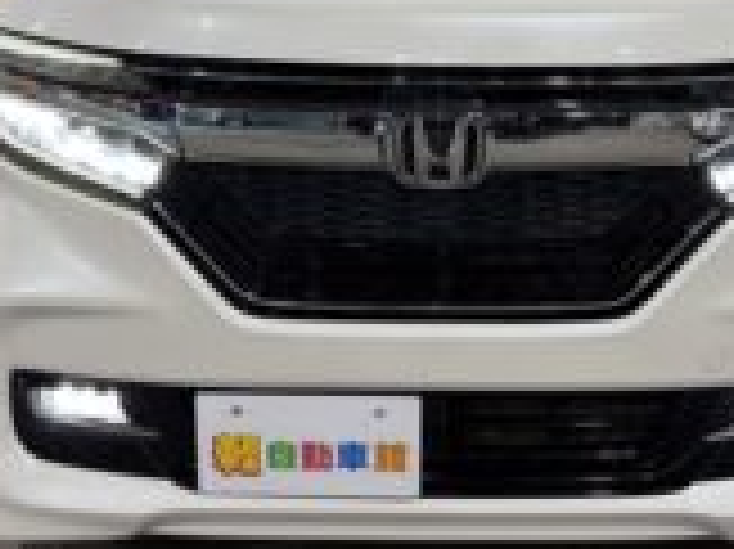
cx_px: 464
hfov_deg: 34.2
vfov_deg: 25.5
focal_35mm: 56
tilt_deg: -14.2
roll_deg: -0.6
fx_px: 1187
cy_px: 92
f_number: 1.6
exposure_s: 1/100
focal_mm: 5.96
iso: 125
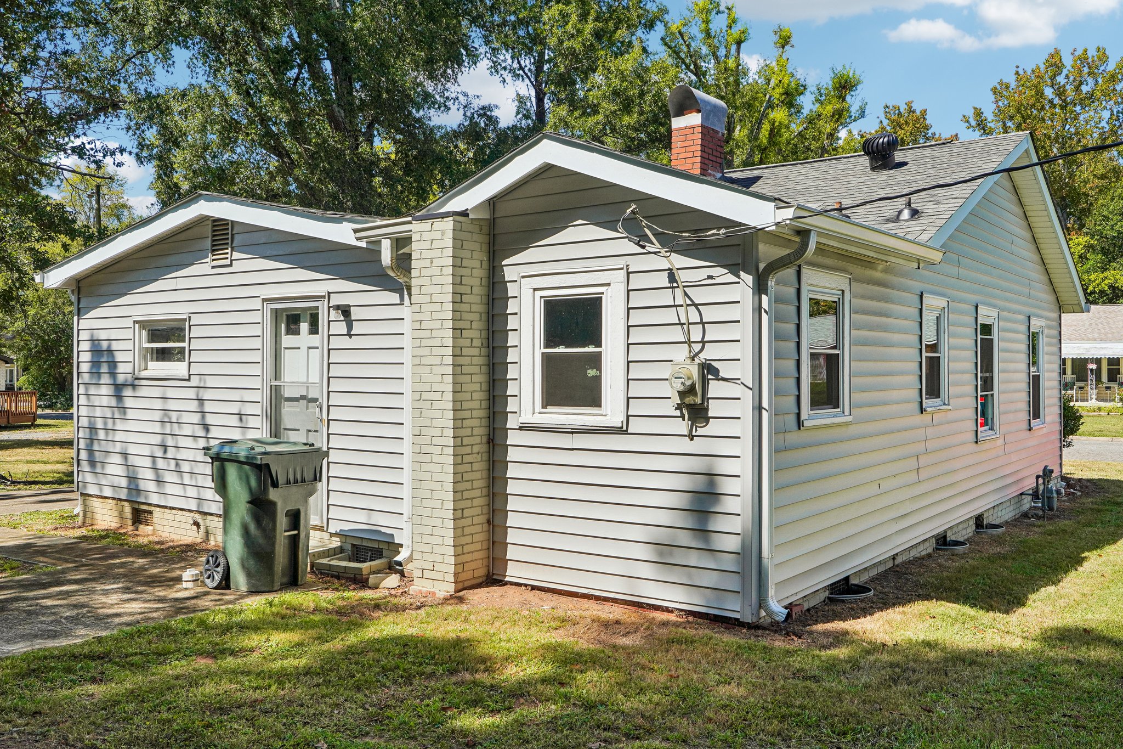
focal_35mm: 30
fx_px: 936
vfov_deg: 43.6
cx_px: 562
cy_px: 374
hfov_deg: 61.9
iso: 100
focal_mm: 20
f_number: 8
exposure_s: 1/200
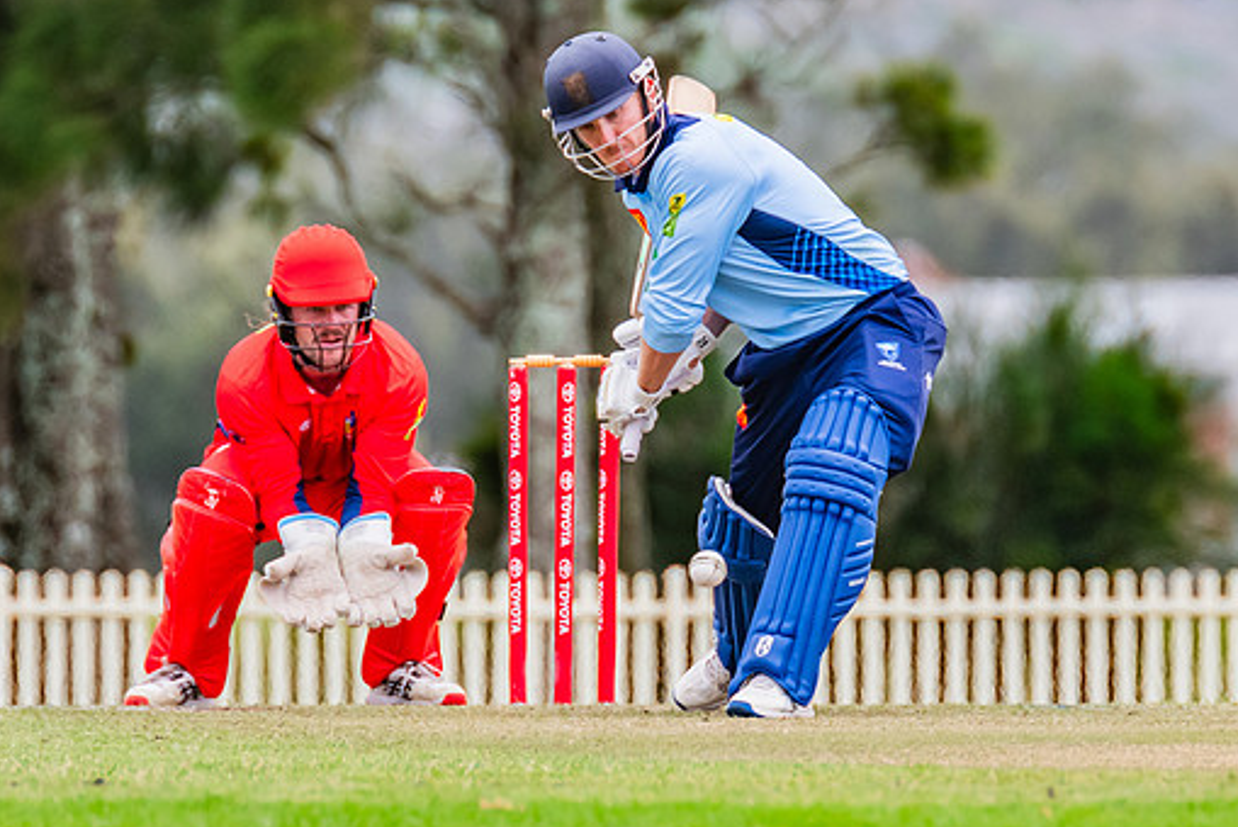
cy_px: 206
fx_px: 44007
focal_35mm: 1279
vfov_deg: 1.1
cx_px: 690
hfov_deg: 1.6
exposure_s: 1/1250
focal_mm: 600
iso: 800
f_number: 9
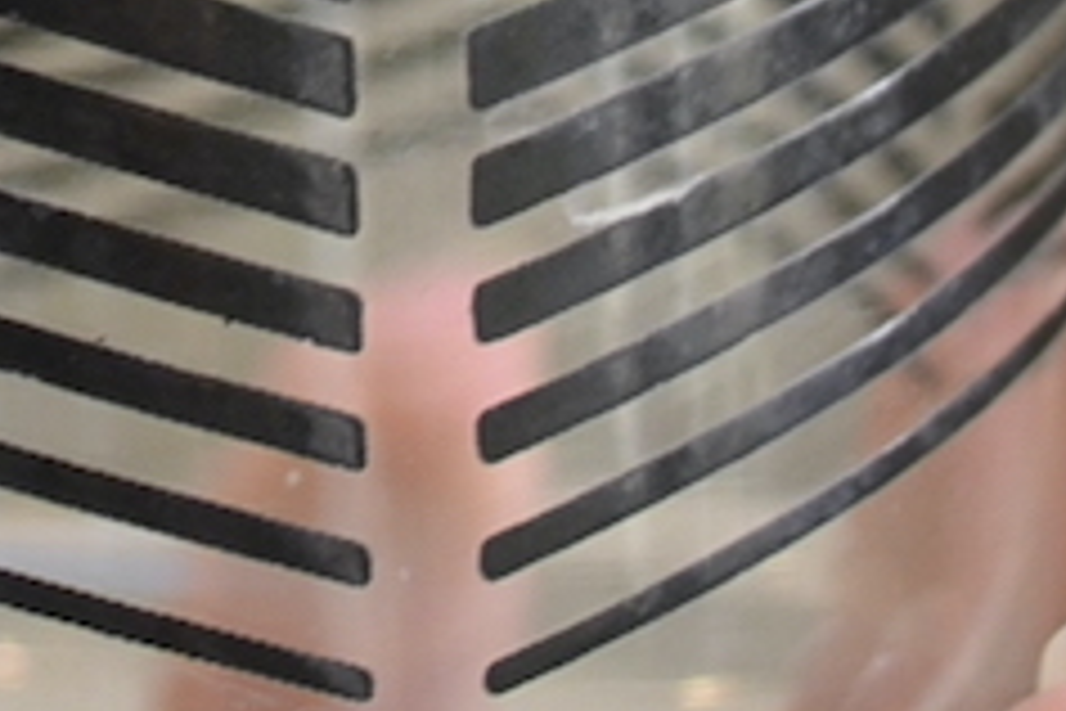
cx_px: -27
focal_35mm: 182
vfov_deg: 7.4
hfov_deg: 11.2
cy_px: -416
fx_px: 5389
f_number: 5
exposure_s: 1/100
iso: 400
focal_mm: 18
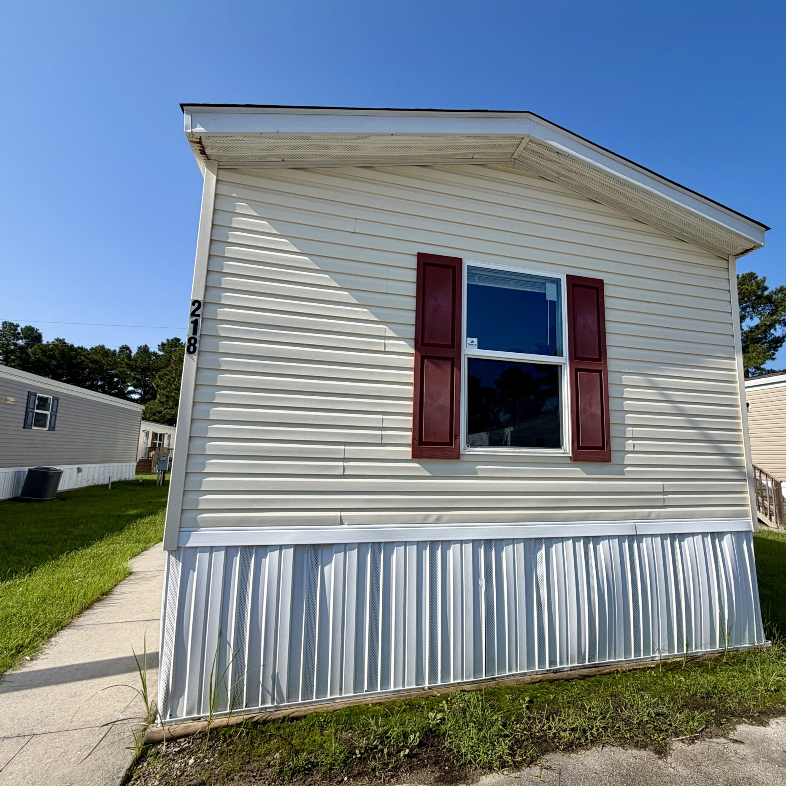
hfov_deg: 83.6
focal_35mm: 17
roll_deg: -0.3
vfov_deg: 84.0
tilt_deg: +8.4
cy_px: 392
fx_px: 437
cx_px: 443
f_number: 2.2
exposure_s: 1/928
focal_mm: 2.22
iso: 20
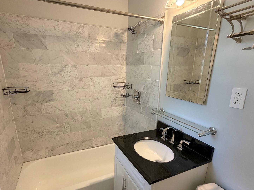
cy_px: 113
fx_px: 147
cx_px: 121
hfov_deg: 81.7
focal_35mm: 20
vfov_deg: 65.4
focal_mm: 2.22
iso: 250
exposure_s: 1/60
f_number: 2.2
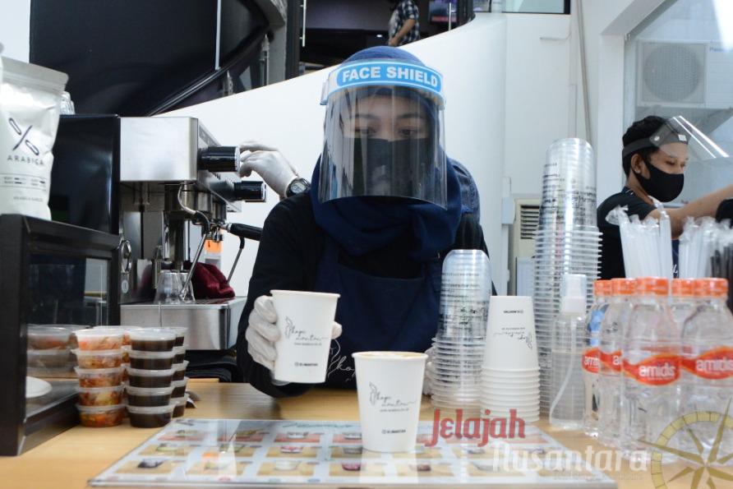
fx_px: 672
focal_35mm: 33
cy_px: 244
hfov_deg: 57.2
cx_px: 366
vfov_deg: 40.0
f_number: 5.6
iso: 1600
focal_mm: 22
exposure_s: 1/500
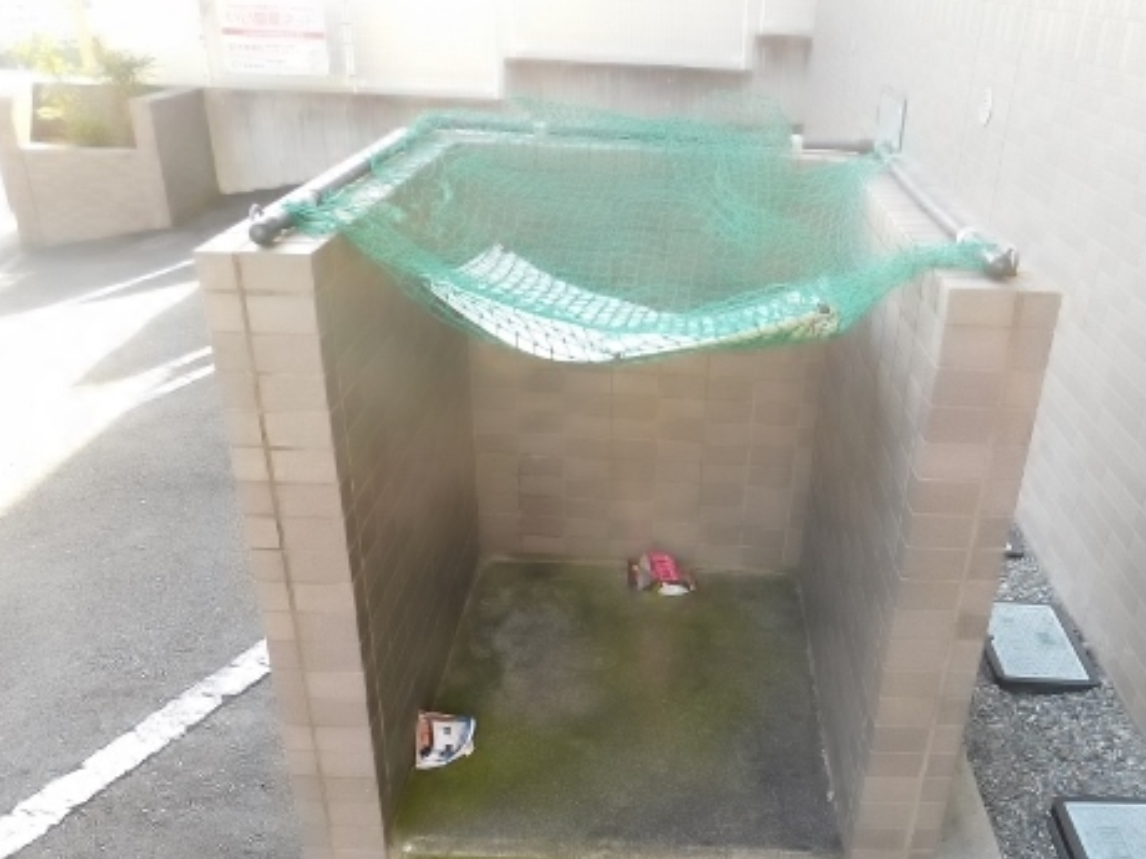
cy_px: 543
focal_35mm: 32
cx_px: 695
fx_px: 1059
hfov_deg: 56.3
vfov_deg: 43.8
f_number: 3
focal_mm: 4
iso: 125
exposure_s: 1/125
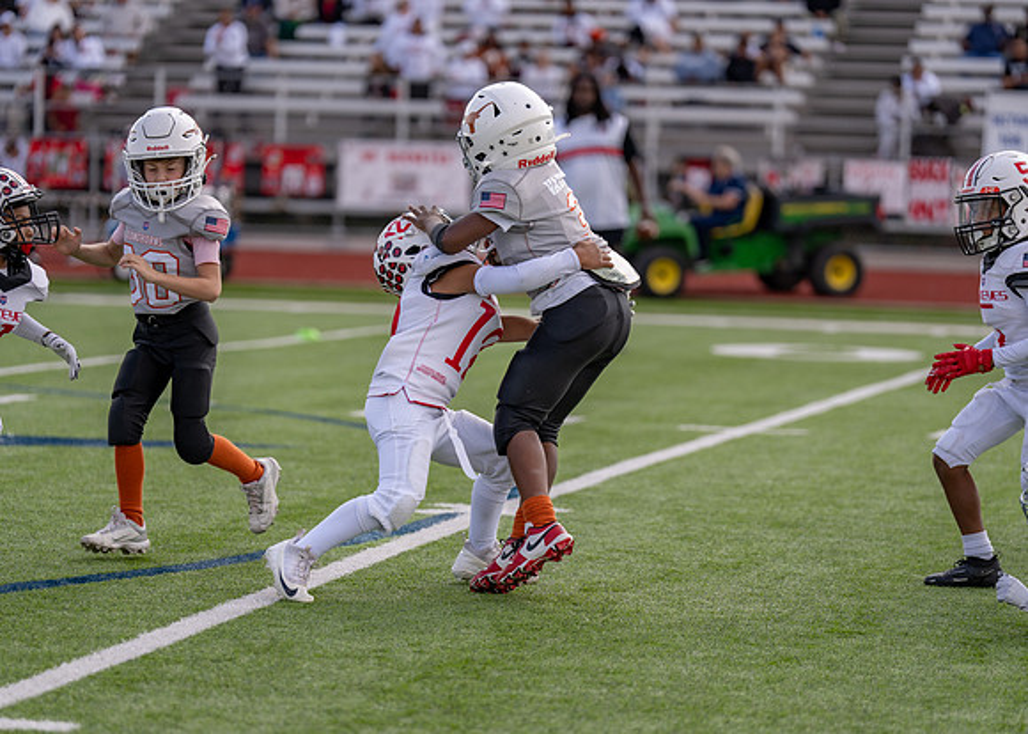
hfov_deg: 12.5
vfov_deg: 9.0
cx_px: 514
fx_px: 4680
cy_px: 367
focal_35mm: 160
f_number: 2.8
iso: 100
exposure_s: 1/1600
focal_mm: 153
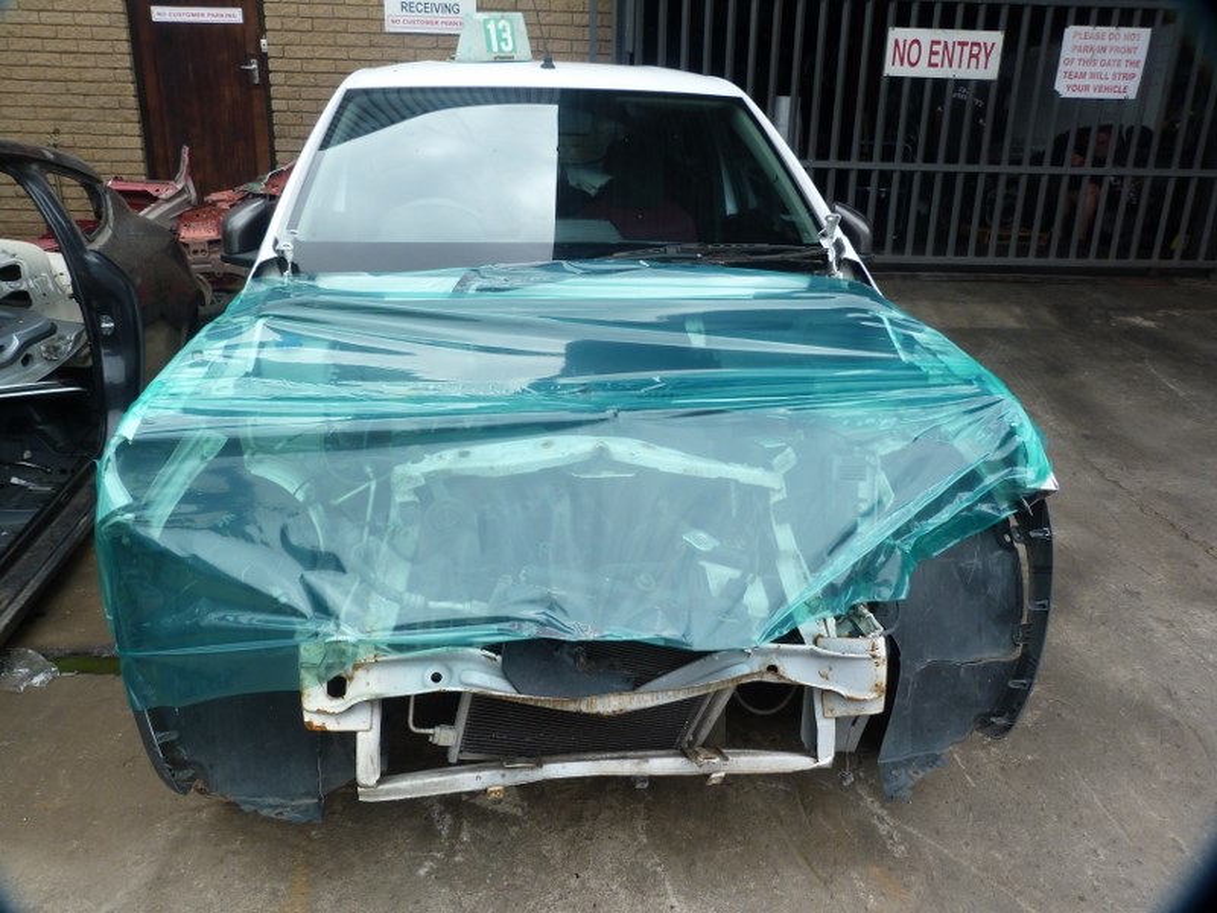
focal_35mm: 25
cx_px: 608
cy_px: 456
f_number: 4
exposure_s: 1/160
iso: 80
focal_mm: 4.5
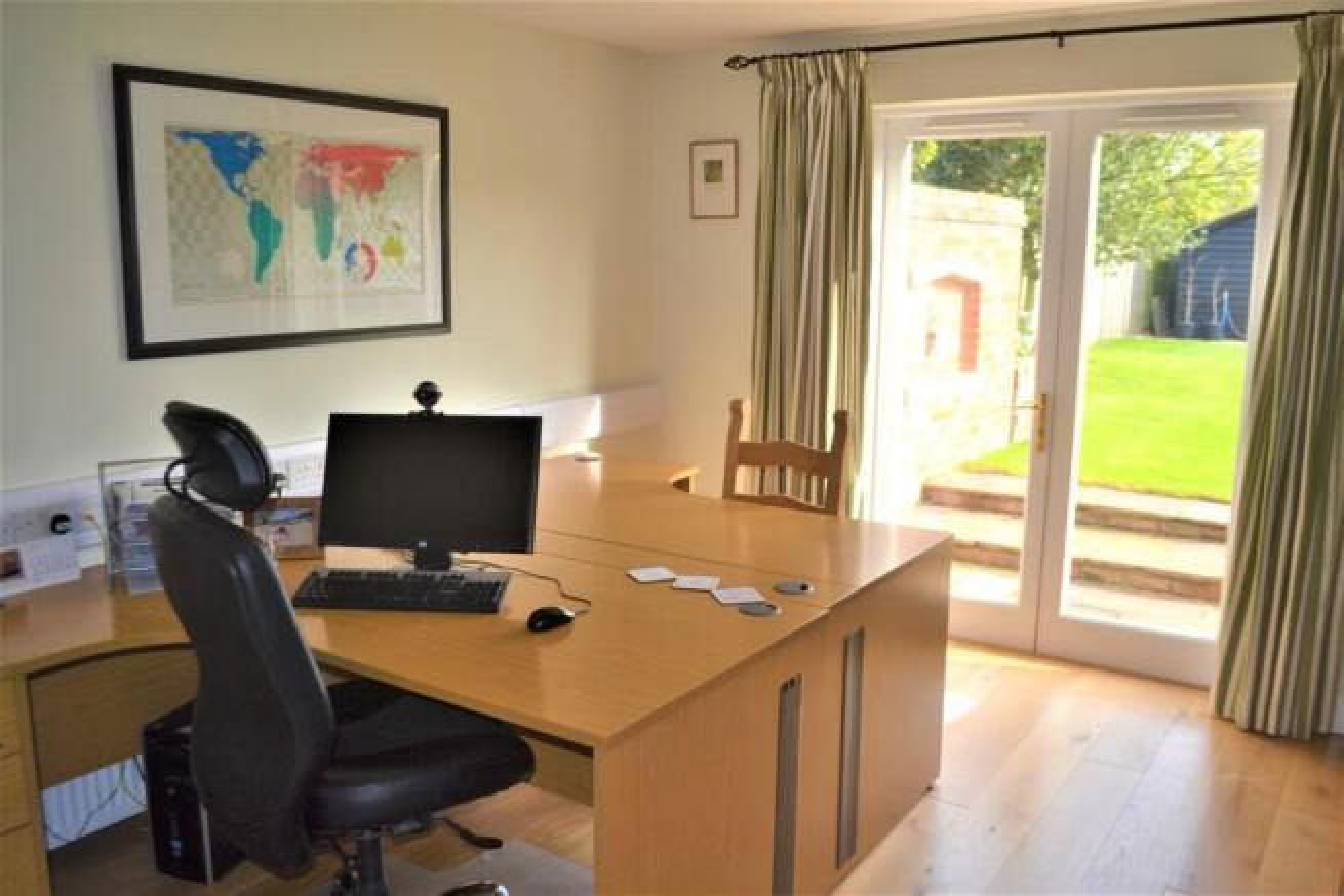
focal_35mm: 30
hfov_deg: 61.9
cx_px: 672
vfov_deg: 43.6
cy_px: 448
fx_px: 1120
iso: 180
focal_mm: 20
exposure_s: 1/125
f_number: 4
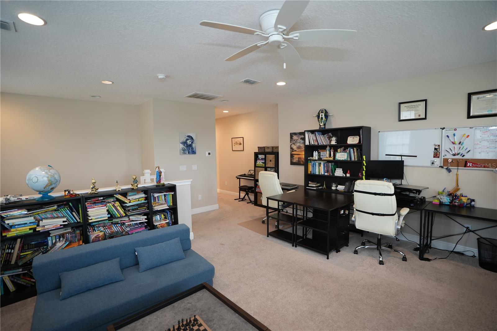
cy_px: 166
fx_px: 221
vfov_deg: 73.7
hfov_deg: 96.7
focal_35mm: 16
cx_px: 248
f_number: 2.8
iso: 250
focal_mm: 16
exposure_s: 1/30
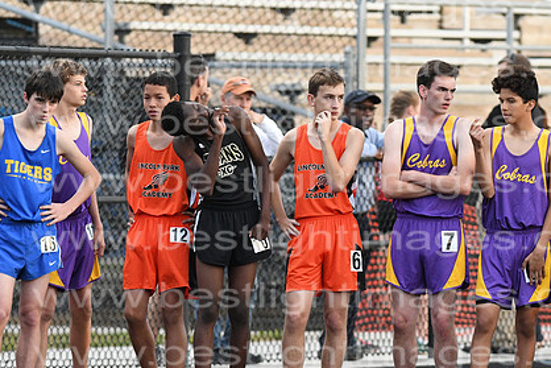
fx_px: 9569
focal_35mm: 625
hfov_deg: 3.3
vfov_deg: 2.2
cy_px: 212
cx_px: 332
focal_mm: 300
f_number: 4
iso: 3200
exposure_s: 1/1000
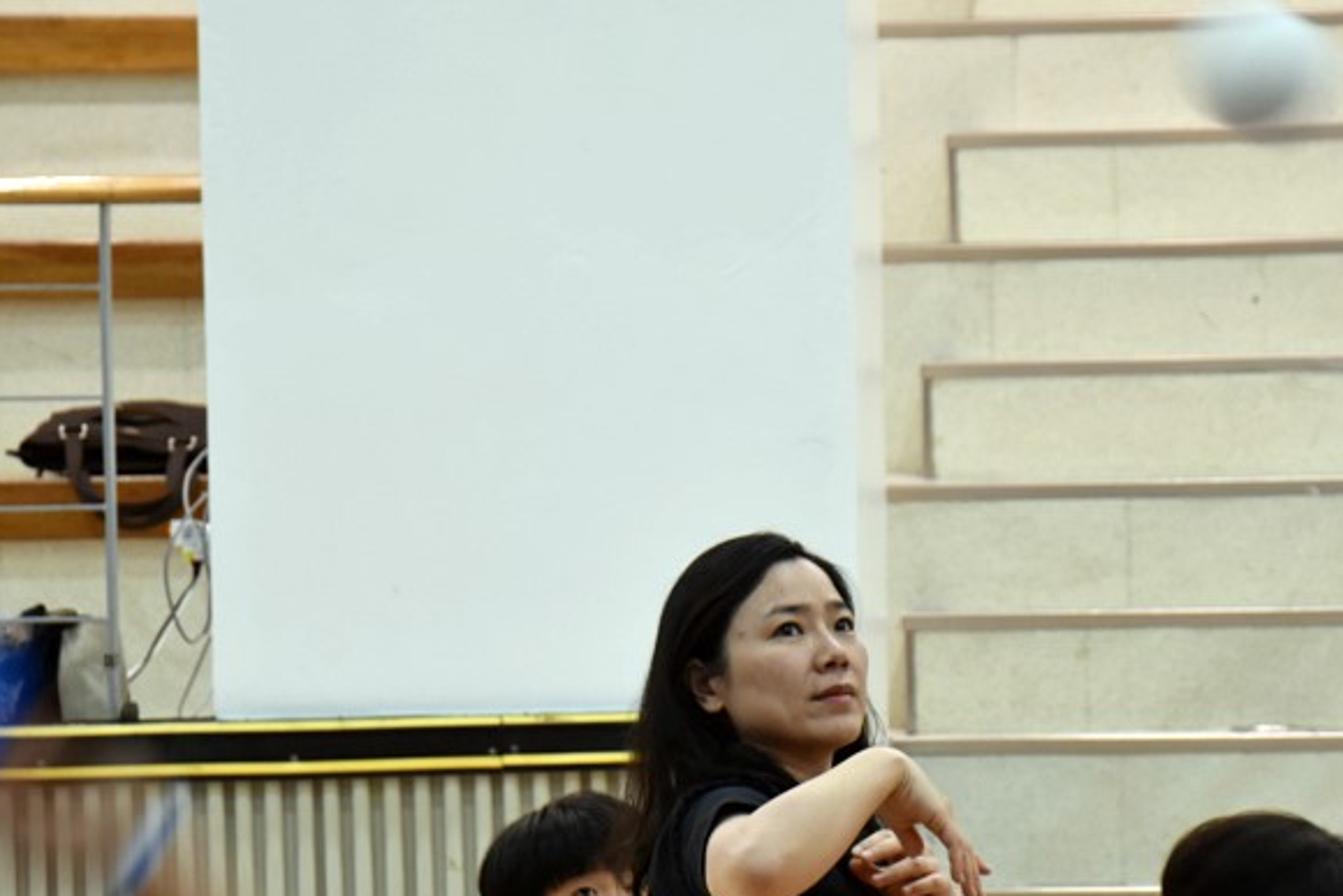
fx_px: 10850
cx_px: 732
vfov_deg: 4.7
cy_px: 583
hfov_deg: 7.1
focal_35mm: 291
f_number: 6
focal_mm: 125
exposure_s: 1/60
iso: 1000
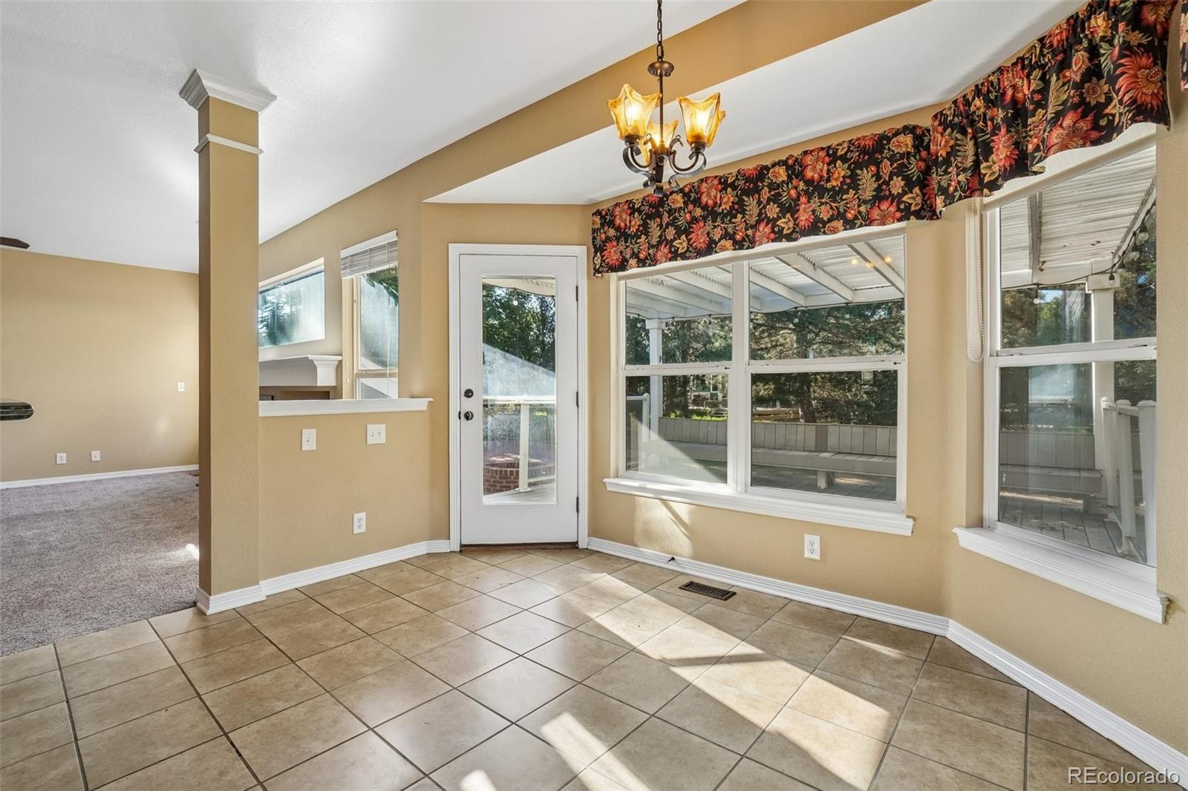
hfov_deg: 100.4
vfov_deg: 77.3
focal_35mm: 15
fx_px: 495
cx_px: 594
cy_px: 396
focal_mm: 10
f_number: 8
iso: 400
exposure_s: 1/80
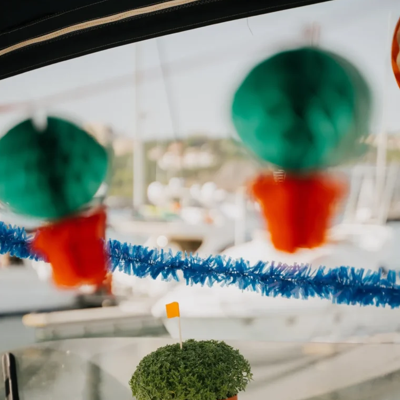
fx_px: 1098
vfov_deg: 20.6
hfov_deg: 20.6
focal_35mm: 84
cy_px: 272
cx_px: 198
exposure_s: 1/3200
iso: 320
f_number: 2.8
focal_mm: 65
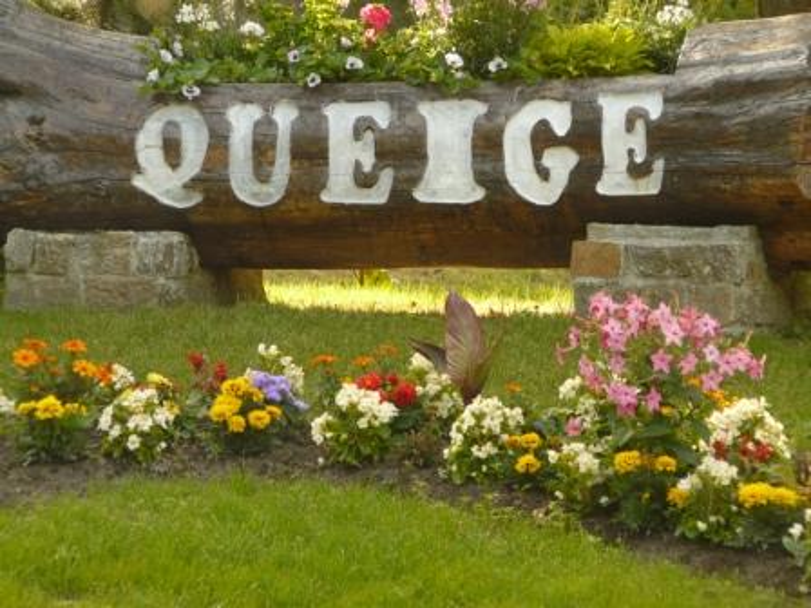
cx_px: 406
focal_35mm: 309
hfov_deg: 6.4
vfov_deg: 4.8
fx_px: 7239
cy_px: 304
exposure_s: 1/100
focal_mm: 50.7
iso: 100
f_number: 4
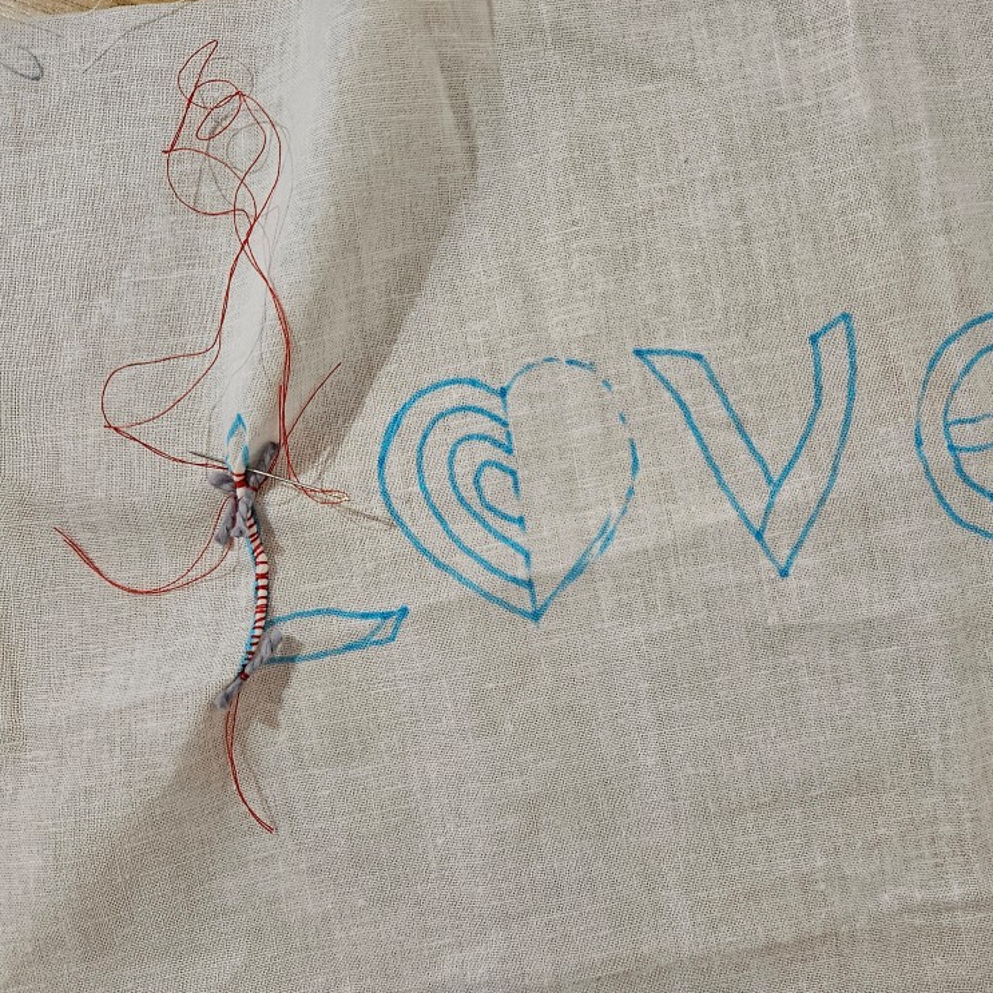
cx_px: 581
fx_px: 909
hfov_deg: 57.0
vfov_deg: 57.3
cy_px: 493
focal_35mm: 28
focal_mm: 5.4
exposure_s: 1/100
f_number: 1.8
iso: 200
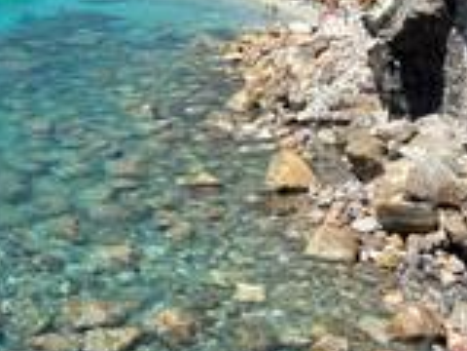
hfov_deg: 23.3
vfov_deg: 18.0
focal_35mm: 78
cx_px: -61
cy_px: -61
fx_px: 1052
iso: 50
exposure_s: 1/2451
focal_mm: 5.96
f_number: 1.6
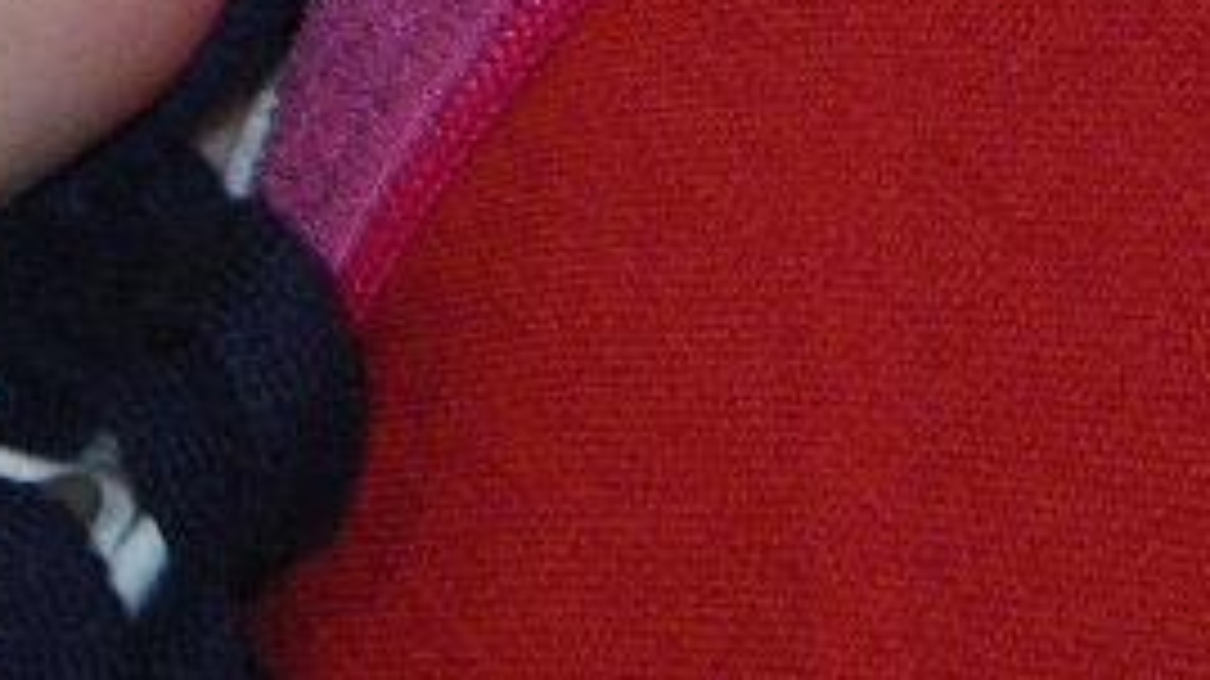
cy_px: -392
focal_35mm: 257
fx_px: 8242
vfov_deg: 4.7
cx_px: -495
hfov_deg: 8.3
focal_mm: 11.1
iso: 400
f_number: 4.6
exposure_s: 1/80
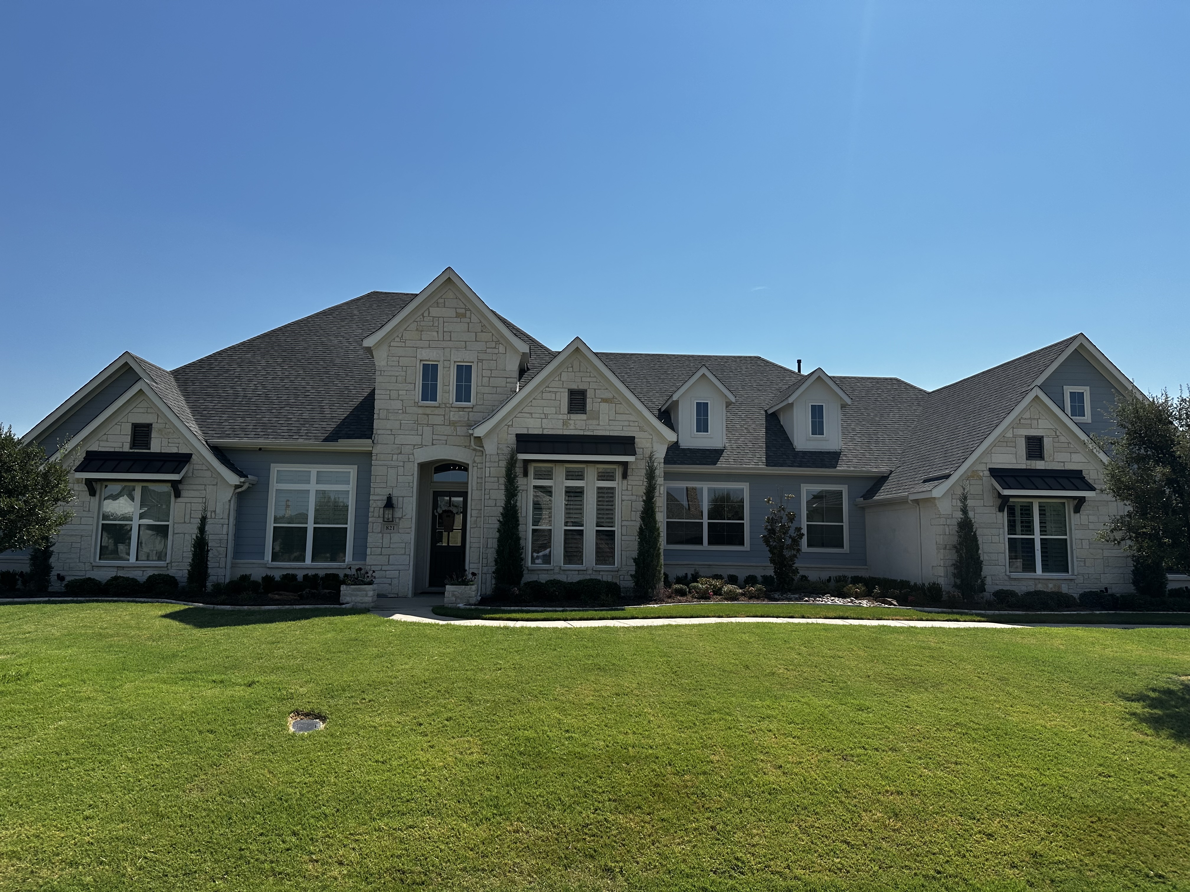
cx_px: 595
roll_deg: -0.7
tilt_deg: +7.6
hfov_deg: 71.6
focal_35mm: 24
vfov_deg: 56.8
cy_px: 446
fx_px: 825
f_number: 1.78
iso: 80
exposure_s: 1/7576
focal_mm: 6.86
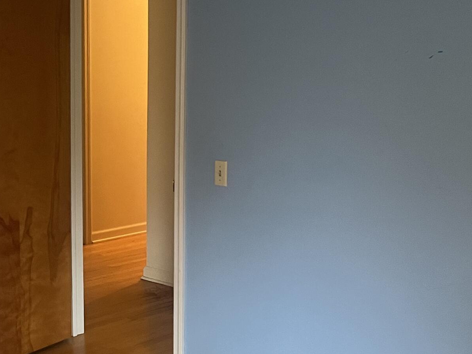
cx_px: -13
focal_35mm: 65
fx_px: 886
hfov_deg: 27.9
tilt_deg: -9.1
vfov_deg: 22.6
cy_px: 176
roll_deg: +2.0
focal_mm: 5.1
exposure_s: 1/60
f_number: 1.6
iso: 400
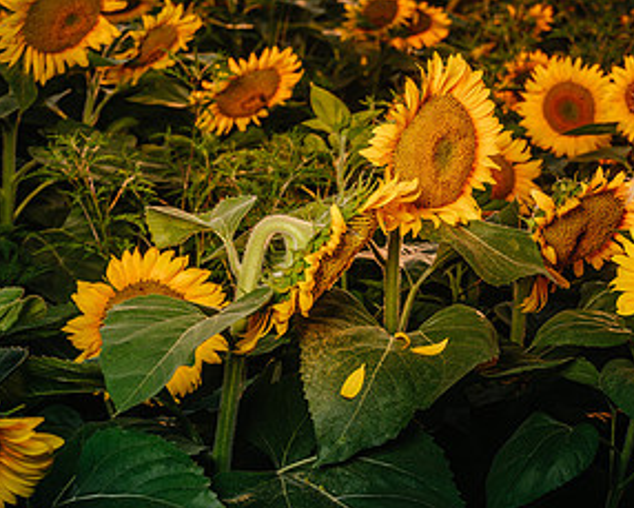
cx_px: 634
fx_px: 1915
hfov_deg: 18.3
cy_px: 173
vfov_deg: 15.1
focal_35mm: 102
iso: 50
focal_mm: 64
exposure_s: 1/125
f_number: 5.6
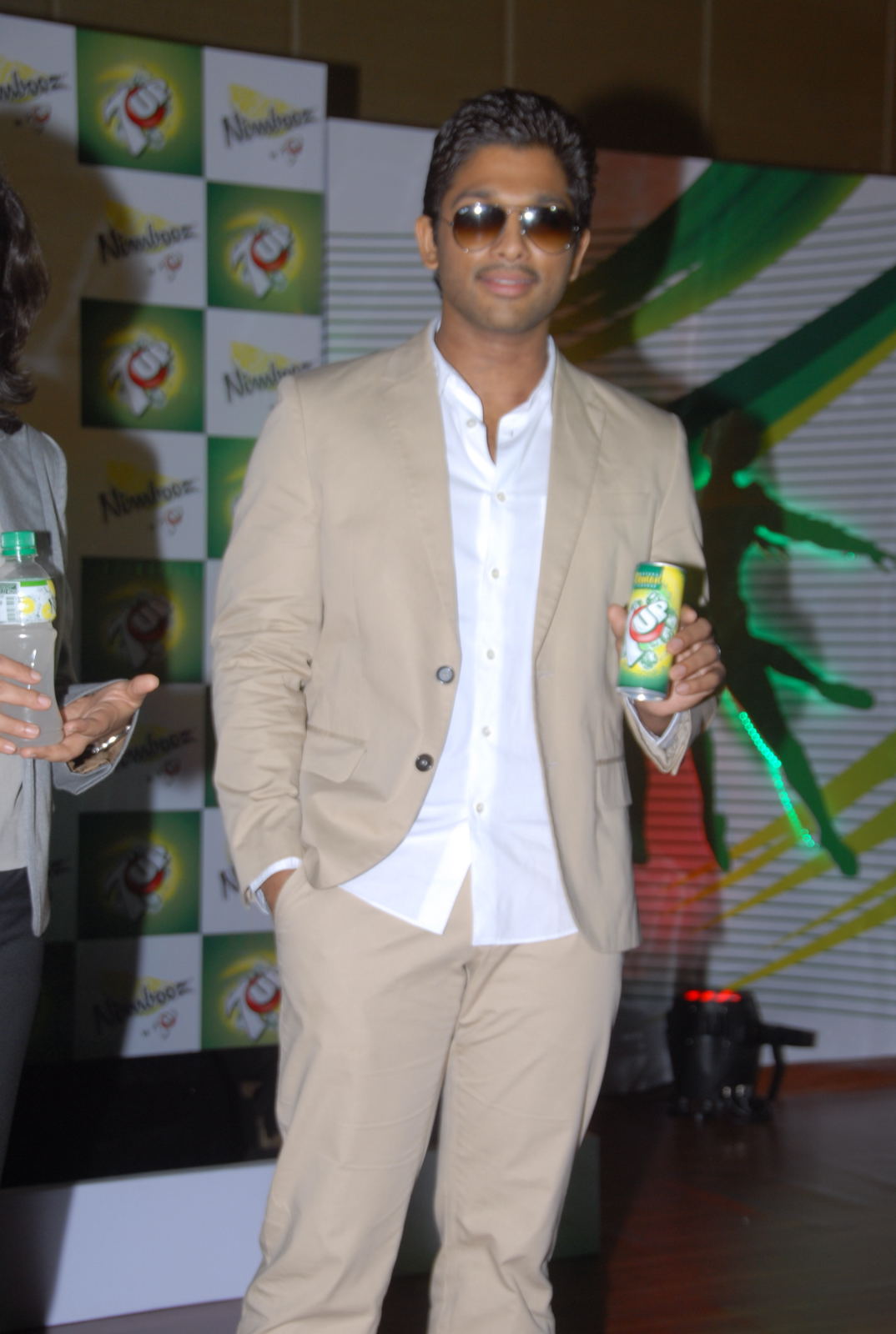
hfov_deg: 20.7
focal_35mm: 66
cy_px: 667
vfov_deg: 30.5
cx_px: 448
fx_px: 2452
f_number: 6.3
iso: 250
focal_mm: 44
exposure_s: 1/125
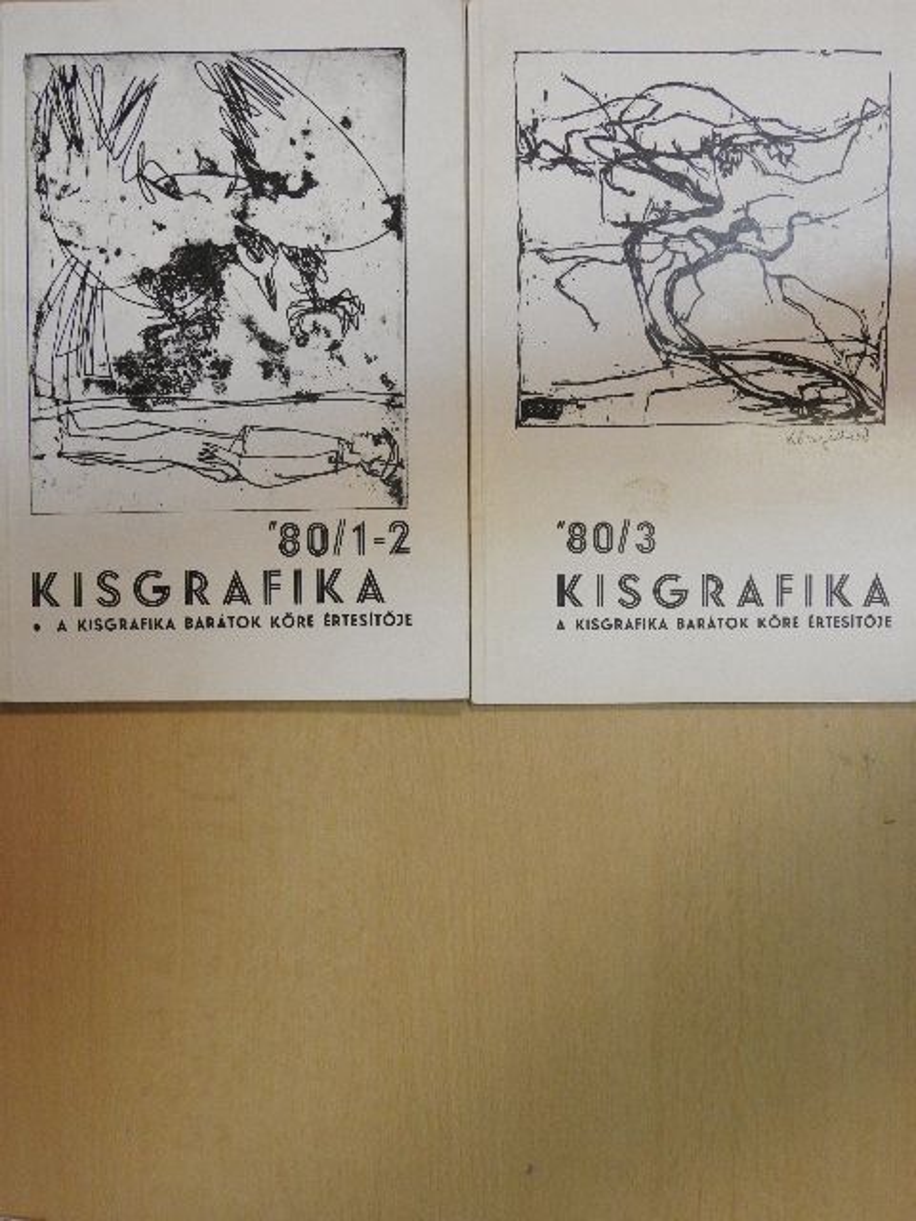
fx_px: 1411
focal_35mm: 40
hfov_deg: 36.0
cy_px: 610
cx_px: 458
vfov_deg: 46.8
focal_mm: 7.2
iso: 560
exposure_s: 1/50
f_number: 3.8
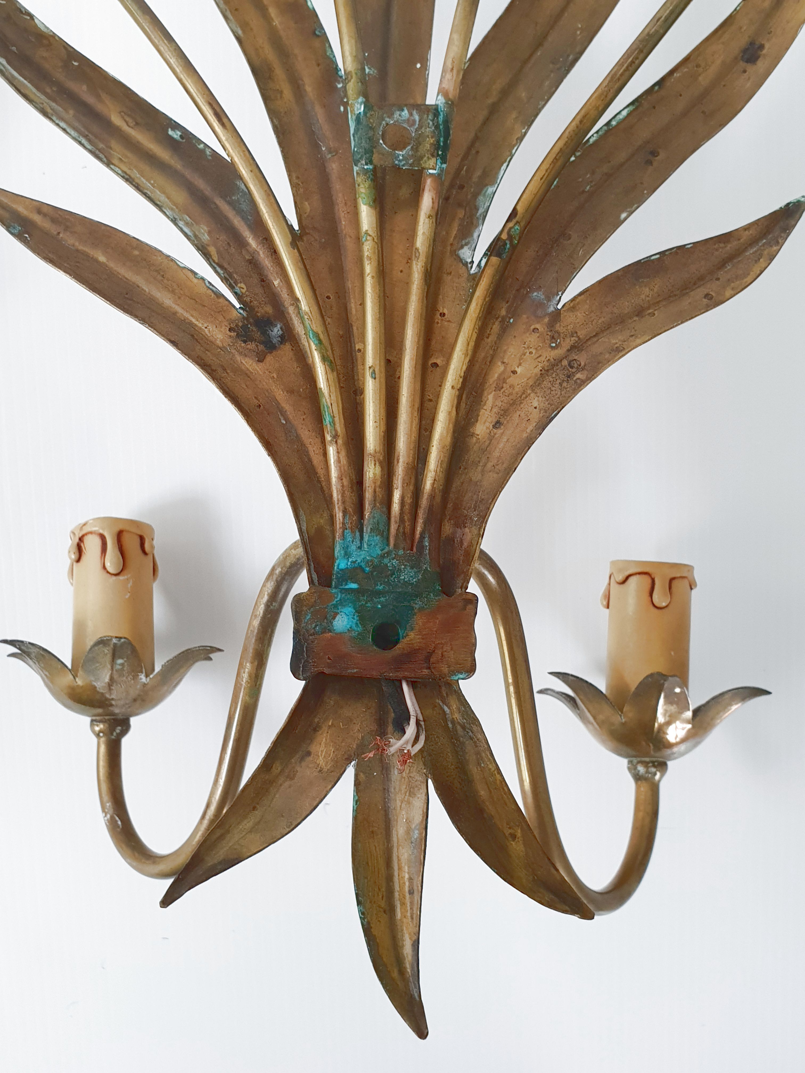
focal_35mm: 26
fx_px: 806
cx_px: 402
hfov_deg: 53.1
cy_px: 536
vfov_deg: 67.3
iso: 125
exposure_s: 1/50
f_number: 2.4
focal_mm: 4.3
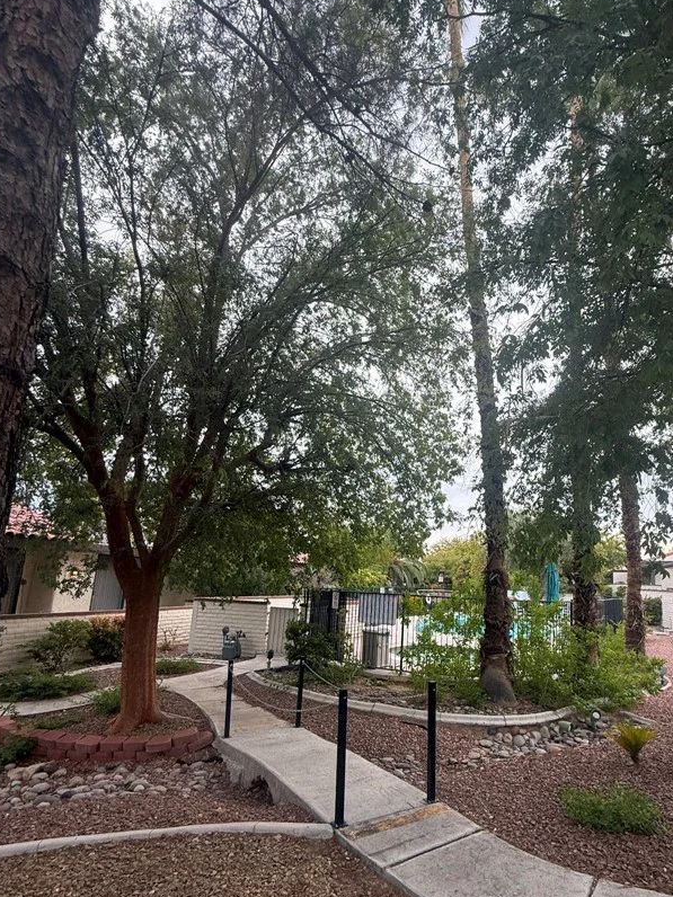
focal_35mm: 18
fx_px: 467
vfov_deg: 87.3
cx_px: 405
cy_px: 506
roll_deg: -2.9
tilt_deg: +12.0
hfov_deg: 70.8
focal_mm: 2.22
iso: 64
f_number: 2.2
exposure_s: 1/105
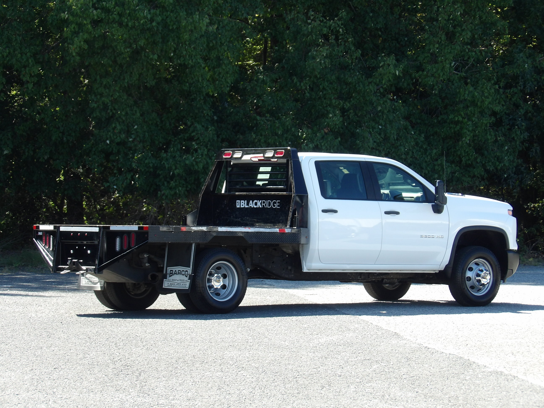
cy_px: 204
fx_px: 2656
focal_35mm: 169
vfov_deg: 8.8
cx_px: 272
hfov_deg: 11.7
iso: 100
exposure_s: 1/159
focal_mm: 30.2
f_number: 4.4
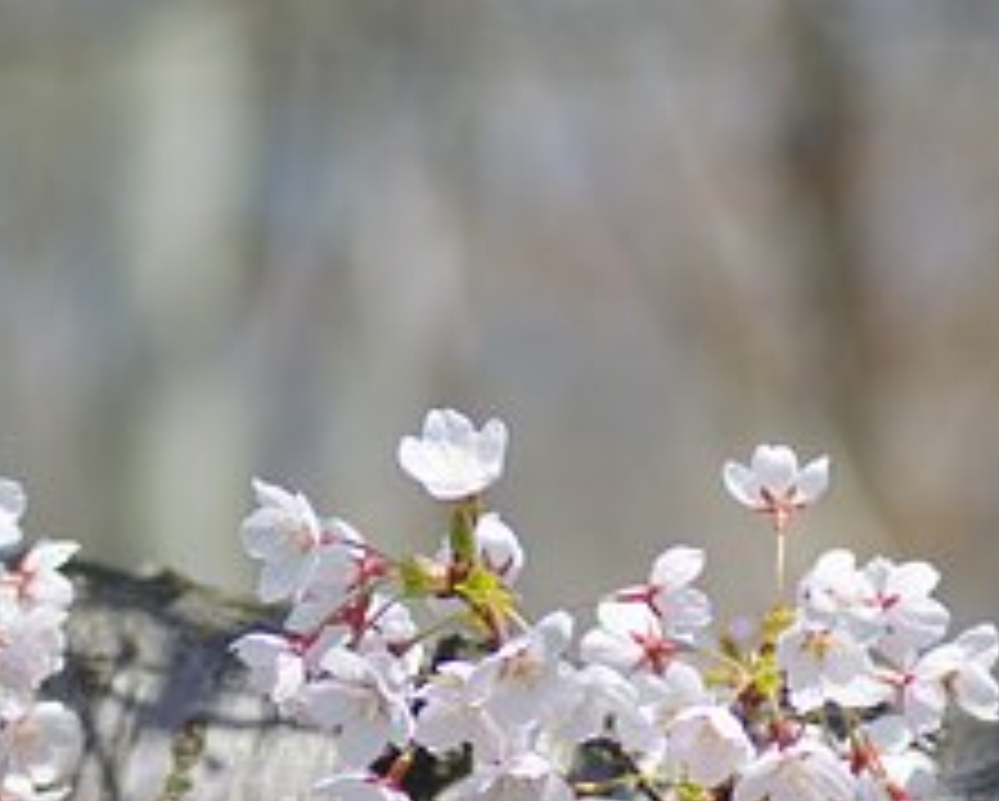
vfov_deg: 5.3
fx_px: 8611
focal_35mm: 291
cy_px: 475
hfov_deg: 6.6
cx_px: 630
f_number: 2.8
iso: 160
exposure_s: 1/500
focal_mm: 90
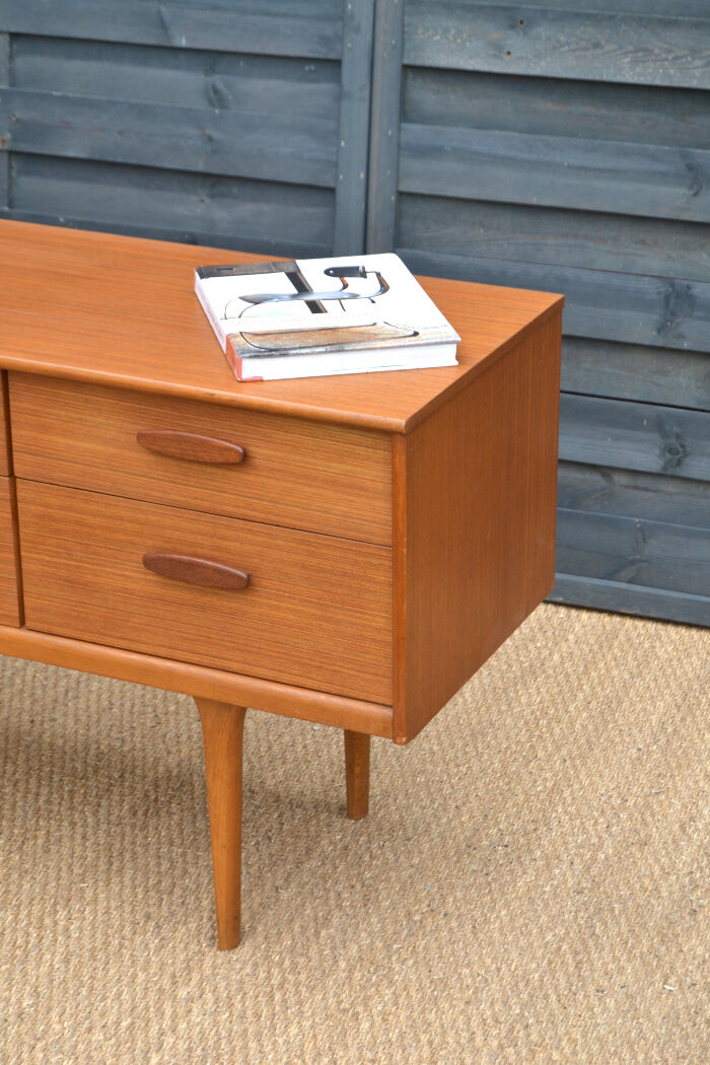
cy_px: 532
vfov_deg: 26.0
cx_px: 355
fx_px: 2307
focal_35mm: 78
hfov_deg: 17.5
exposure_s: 1/125
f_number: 5.6
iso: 250
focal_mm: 52
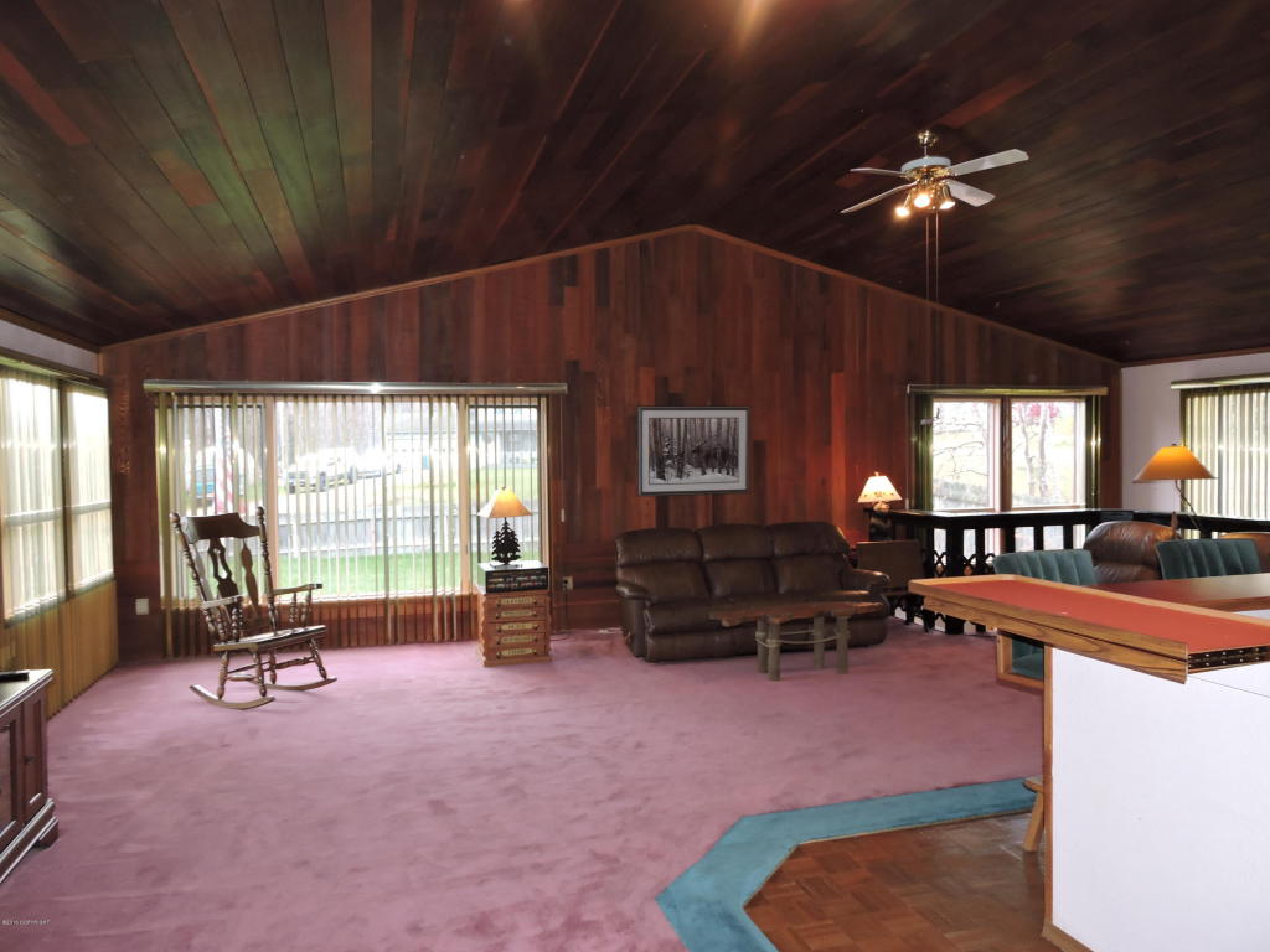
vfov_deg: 56.8
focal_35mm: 24
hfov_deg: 71.6
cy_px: 476
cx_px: 635
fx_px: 881
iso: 250
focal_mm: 4.3
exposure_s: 1/30
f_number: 3.3
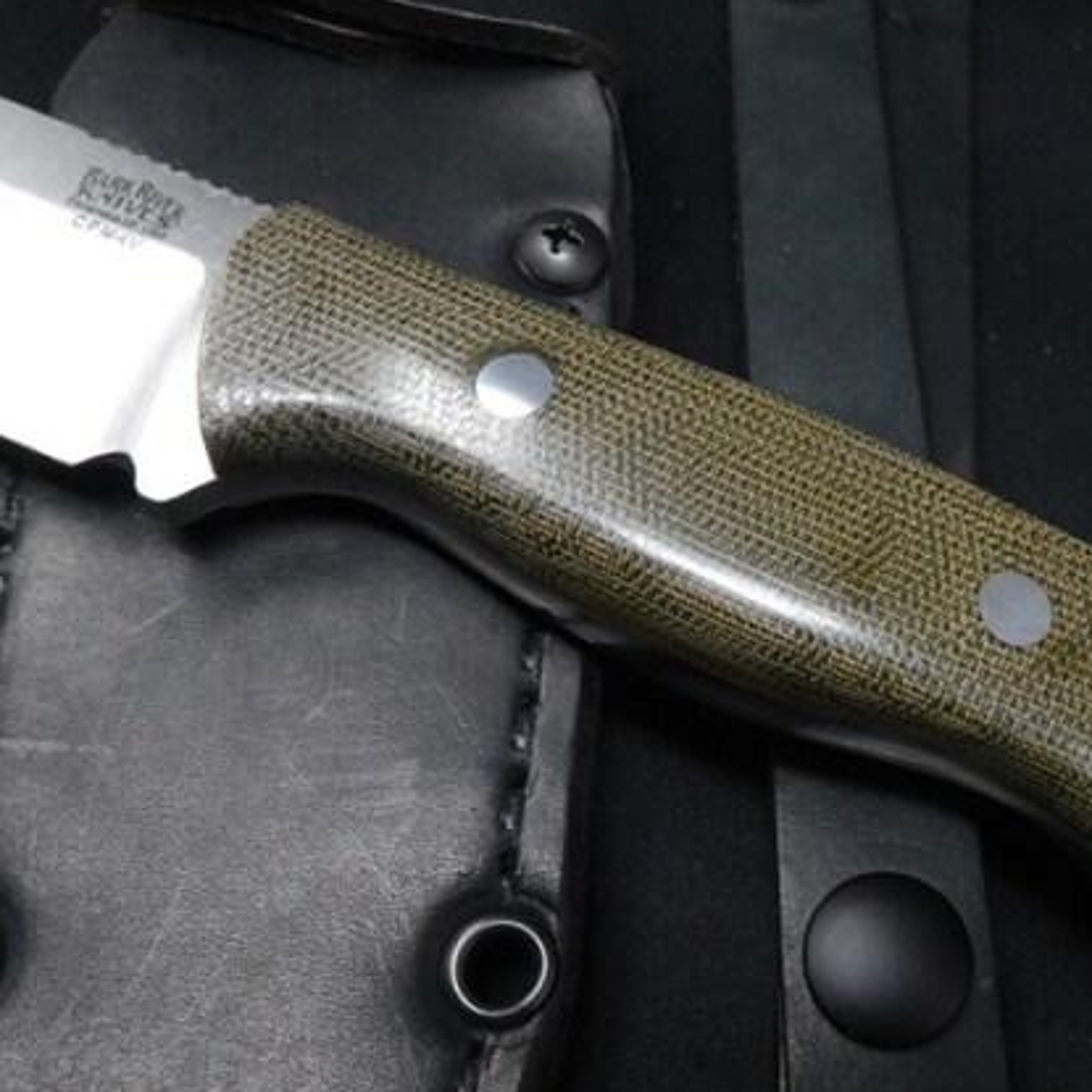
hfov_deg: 42.7
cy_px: 547
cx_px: 795
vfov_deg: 43.9
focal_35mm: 38
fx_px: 1356
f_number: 11
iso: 1250
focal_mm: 10.83
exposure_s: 1/30
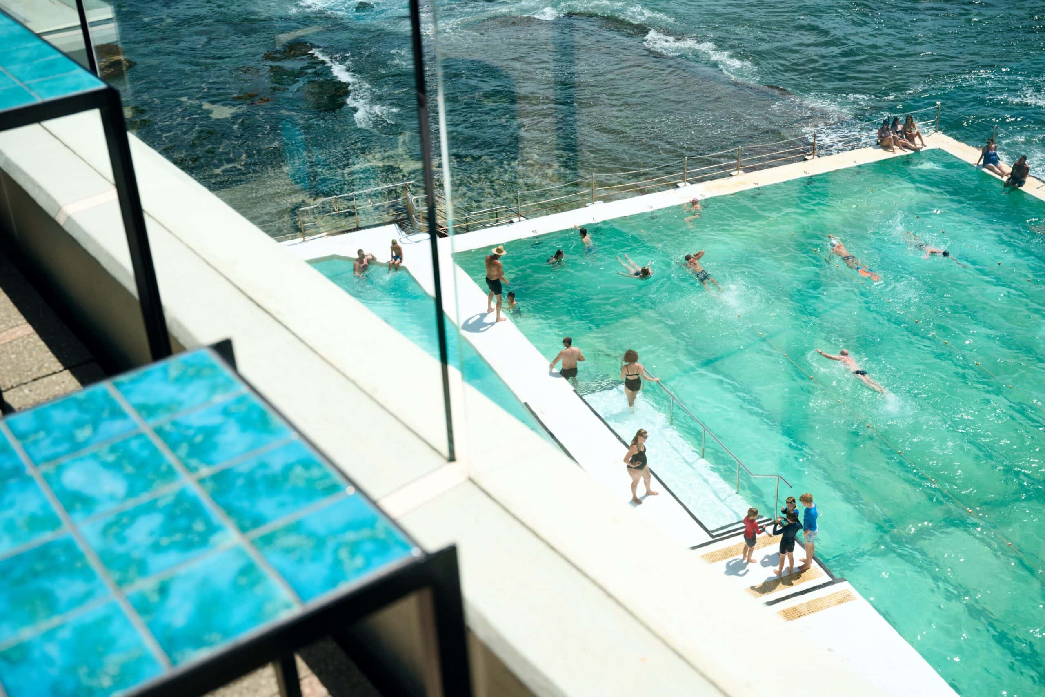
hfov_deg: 45.4
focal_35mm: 43
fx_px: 1248
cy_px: 348
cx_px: 522
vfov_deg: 31.2
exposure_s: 1/1250
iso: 64
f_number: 5.6
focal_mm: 43
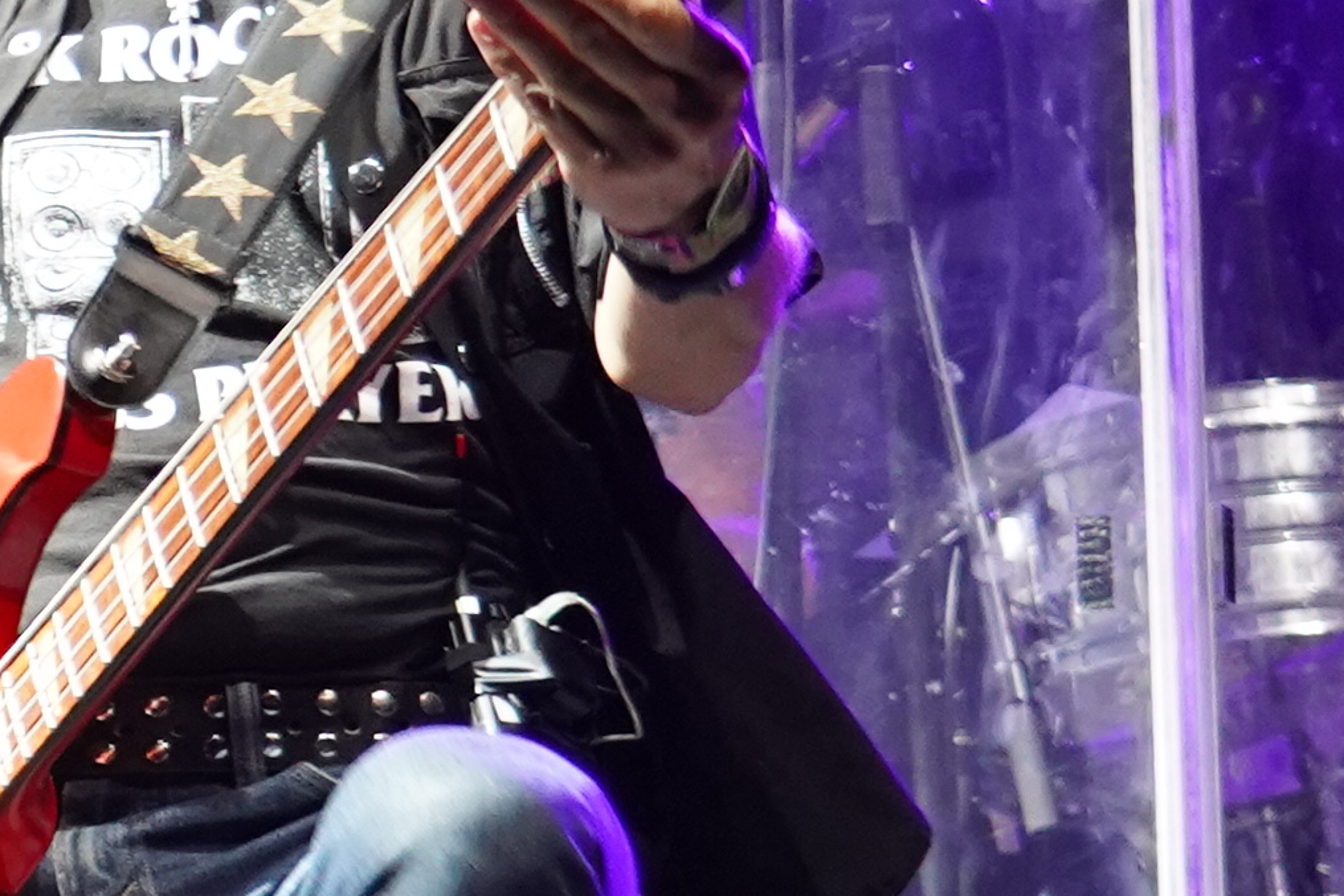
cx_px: -1645
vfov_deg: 5.2
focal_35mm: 266
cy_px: 466
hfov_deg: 7.3
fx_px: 9931
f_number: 4
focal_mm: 45
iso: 3200
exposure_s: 1/160
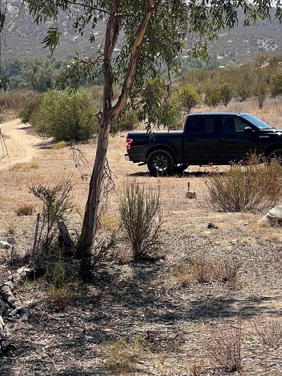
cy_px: 152
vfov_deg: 20.6
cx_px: 140
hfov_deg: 15.6
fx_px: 1033
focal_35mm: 95
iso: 20
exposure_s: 1/1043
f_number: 2.2
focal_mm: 7.5
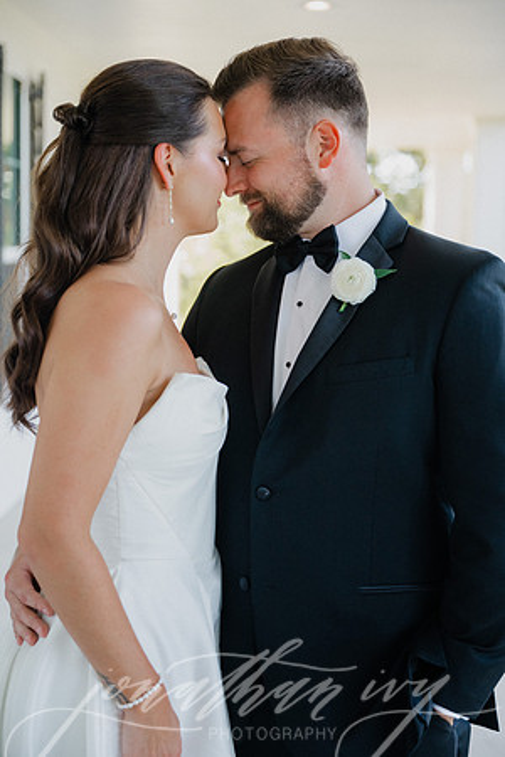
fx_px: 1157
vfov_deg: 36.2
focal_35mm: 55
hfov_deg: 24.6
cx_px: 252
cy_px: 378
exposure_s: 1/1250
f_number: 2.8
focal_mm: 55
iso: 1600
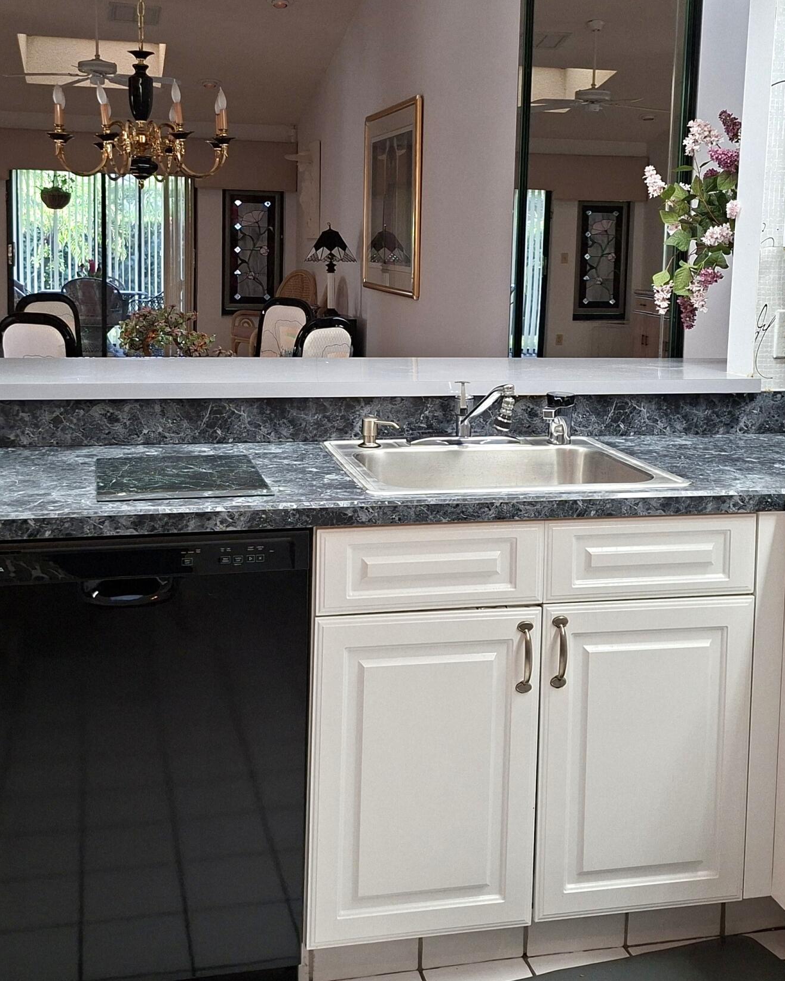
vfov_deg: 44.3
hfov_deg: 36.5
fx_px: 1191
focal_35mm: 41
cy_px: 345
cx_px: 389
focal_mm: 5.54
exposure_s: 1/120
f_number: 1.8
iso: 100
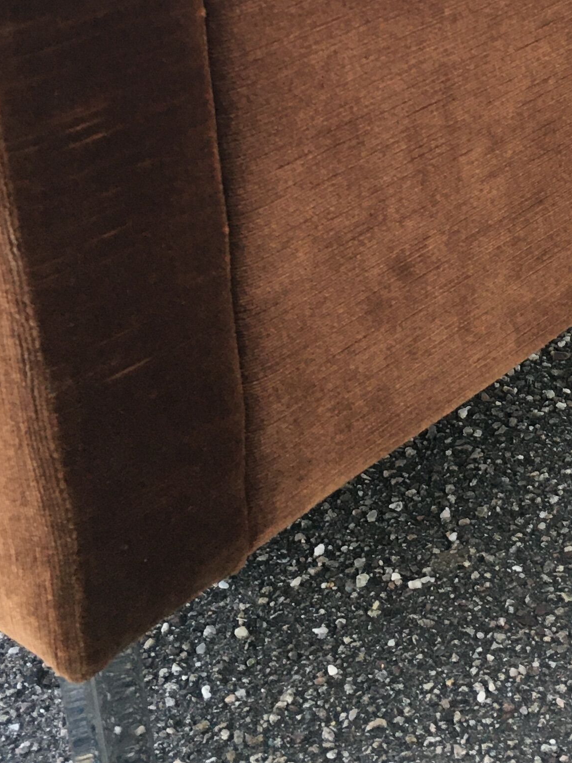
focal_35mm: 76
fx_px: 1675
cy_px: 24
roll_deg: +3.1
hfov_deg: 19.2
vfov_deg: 24.6
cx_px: 469
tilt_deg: -18.4
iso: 50
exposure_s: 1/33
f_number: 2.2
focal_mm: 4.15
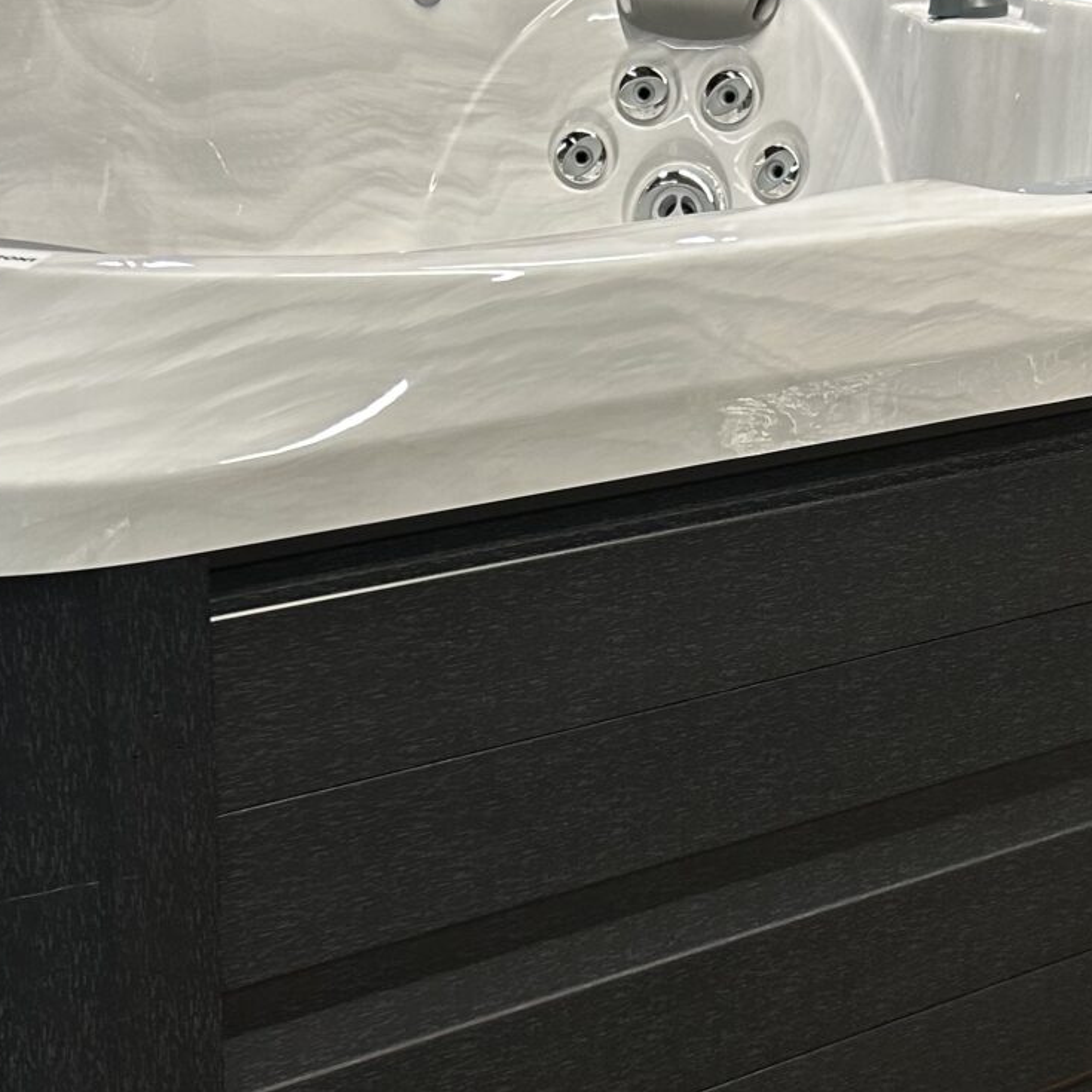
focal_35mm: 64
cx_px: 691
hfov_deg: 26.8
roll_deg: -1.7
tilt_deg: -22.5
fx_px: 2284
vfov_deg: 26.8
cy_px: 667
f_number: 1.5
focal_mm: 5.7
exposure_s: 1/60
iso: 160
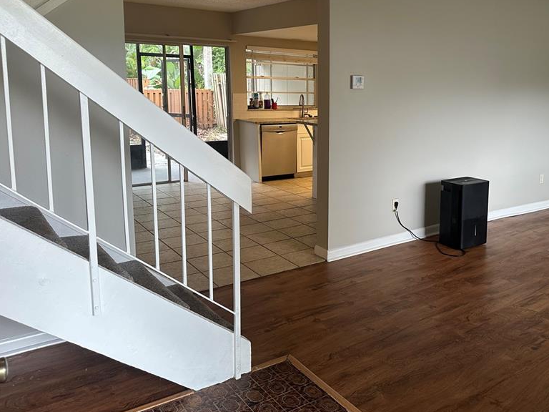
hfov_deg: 55.7
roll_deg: -0.5
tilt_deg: -8.3
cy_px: 163
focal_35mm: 32
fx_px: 508
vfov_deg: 43.9
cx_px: 362
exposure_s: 1/120
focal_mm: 6.86
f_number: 1.78
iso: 160
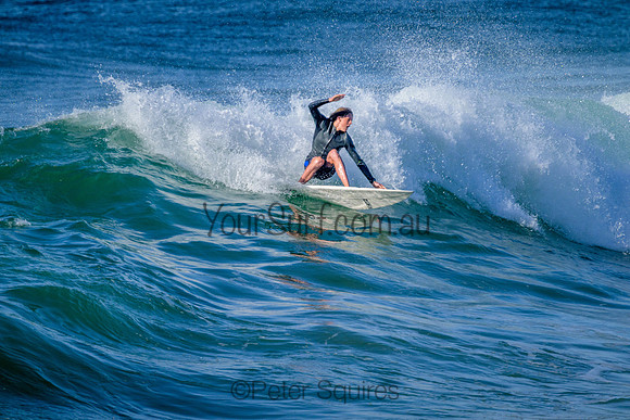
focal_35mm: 800
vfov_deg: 1.7
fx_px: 14003
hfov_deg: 2.6
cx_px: 315
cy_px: 210
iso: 720
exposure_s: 1/2000
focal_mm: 800
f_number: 11
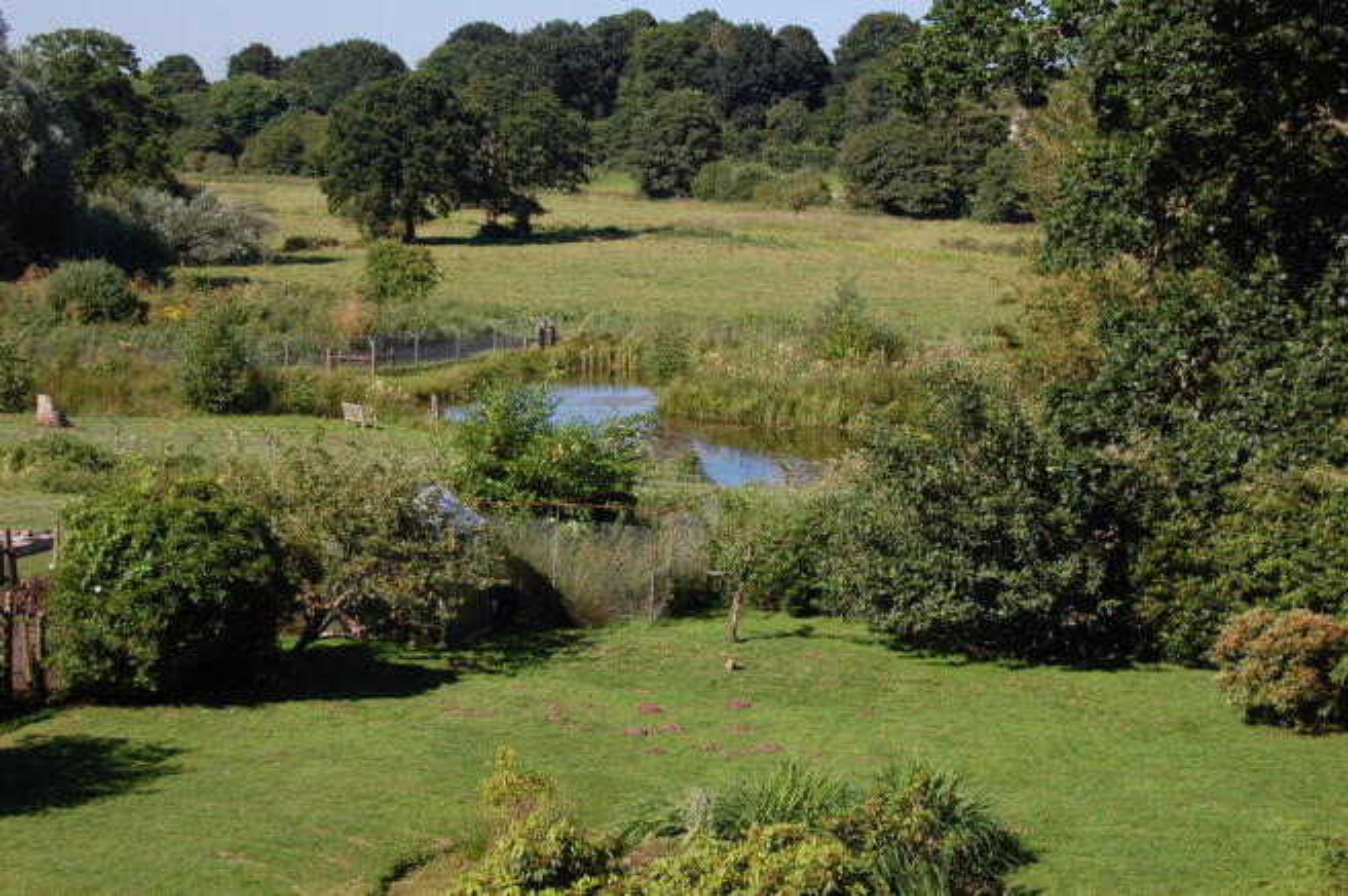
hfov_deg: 29.9
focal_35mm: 68
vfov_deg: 20.1
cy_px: 448
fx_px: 2525
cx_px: 674
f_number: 8
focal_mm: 45
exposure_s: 1/250
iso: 200
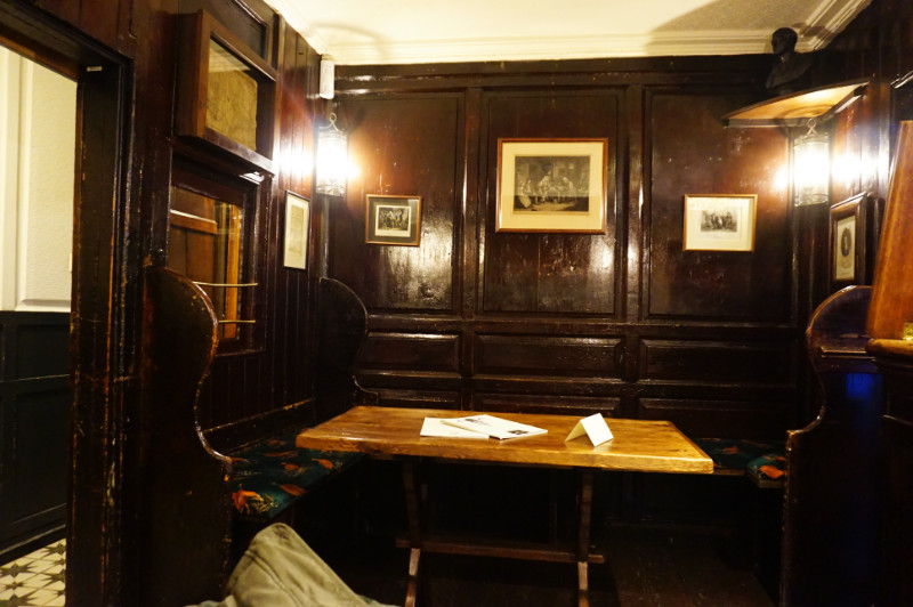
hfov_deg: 73.8
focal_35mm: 24
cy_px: 304
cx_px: 456
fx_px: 608
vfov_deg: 53.1
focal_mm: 16
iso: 3200
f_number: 3.5
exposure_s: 1/20
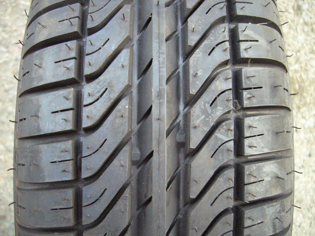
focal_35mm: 35
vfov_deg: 40.7
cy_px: 118
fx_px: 318
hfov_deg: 52.6
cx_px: 158
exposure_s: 1/80
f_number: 2.8
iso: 400
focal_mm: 5.8
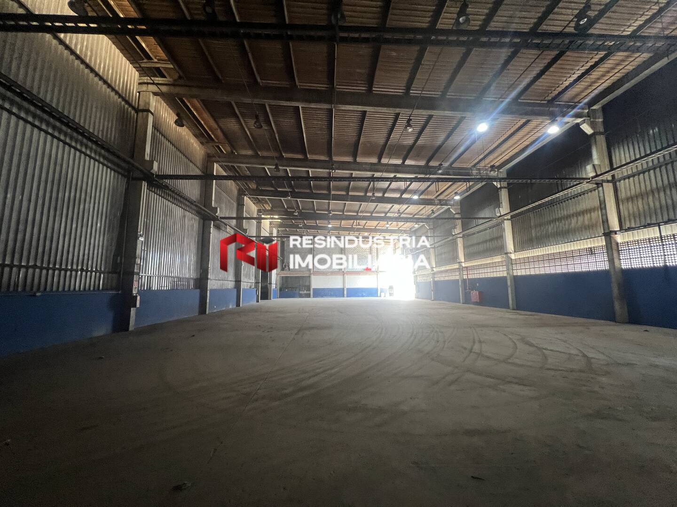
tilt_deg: +7.2
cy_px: 254
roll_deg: +1.6
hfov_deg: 106.2
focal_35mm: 13
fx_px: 254
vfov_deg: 89.9
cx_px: 338
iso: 400
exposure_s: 1/60
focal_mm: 1.57
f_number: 1.8
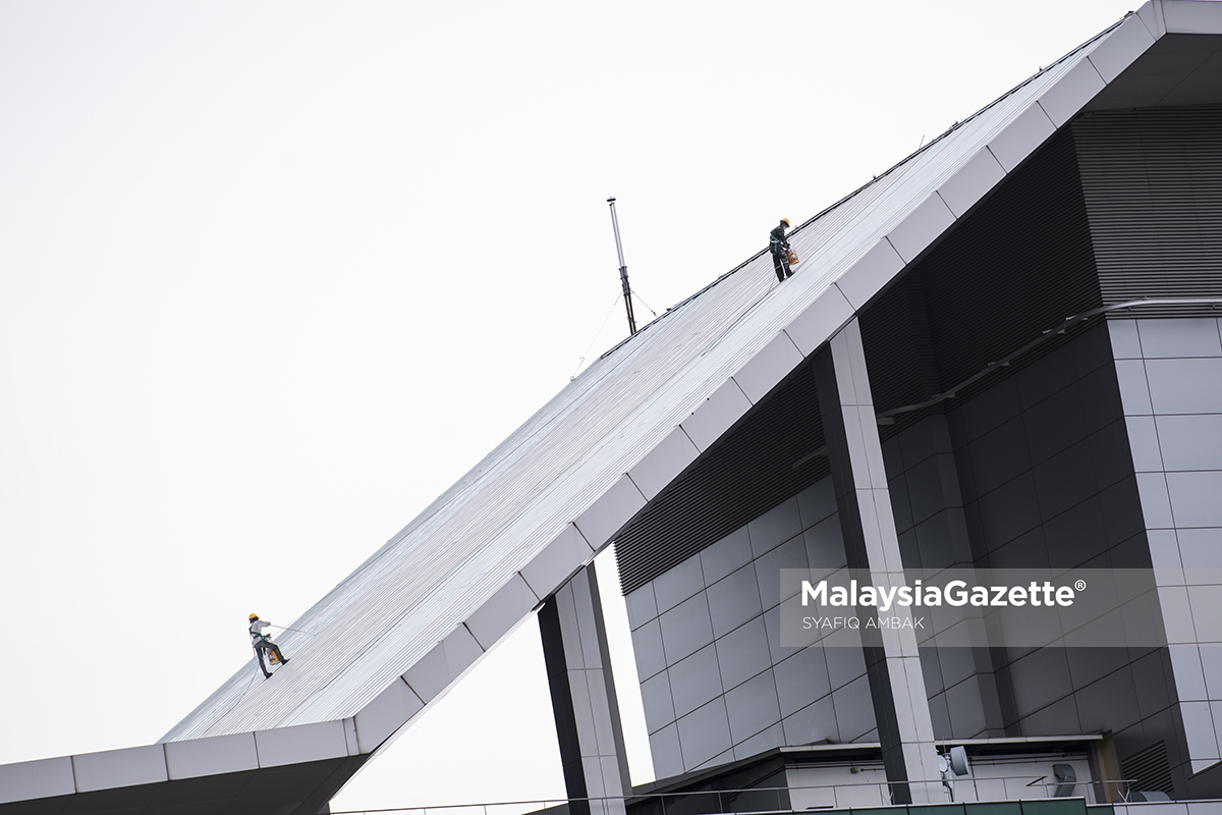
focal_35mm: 200
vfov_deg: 6.9
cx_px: 611
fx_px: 6788
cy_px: 408
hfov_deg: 10.3
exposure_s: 1/1250
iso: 160
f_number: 6.3
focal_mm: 200
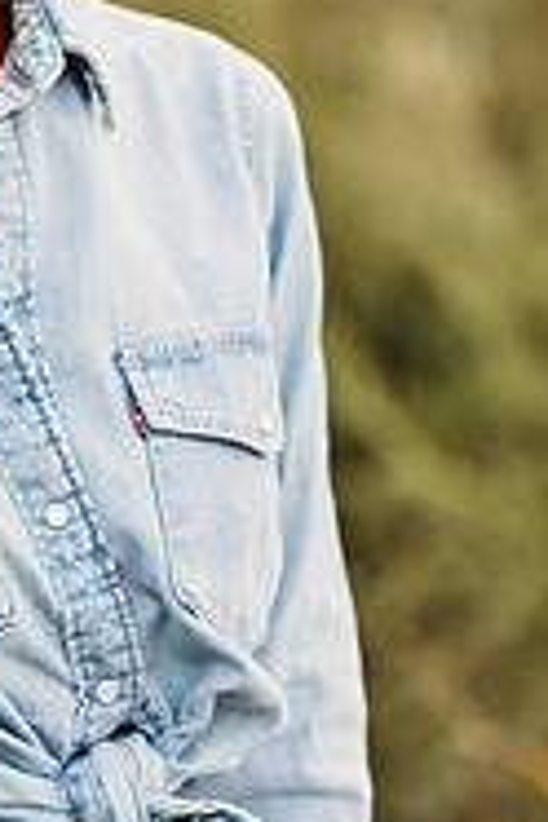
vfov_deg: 10.0
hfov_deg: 6.6
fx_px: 4703
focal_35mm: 206
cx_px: -110
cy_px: 186
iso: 125
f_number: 2.2
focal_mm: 85
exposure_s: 1/200
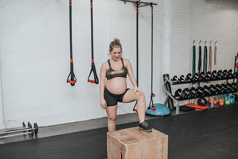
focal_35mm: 37
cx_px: 123
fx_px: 245
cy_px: 77
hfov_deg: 51.9
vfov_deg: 36.0
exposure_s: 1/200
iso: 800
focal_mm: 35
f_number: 3.2
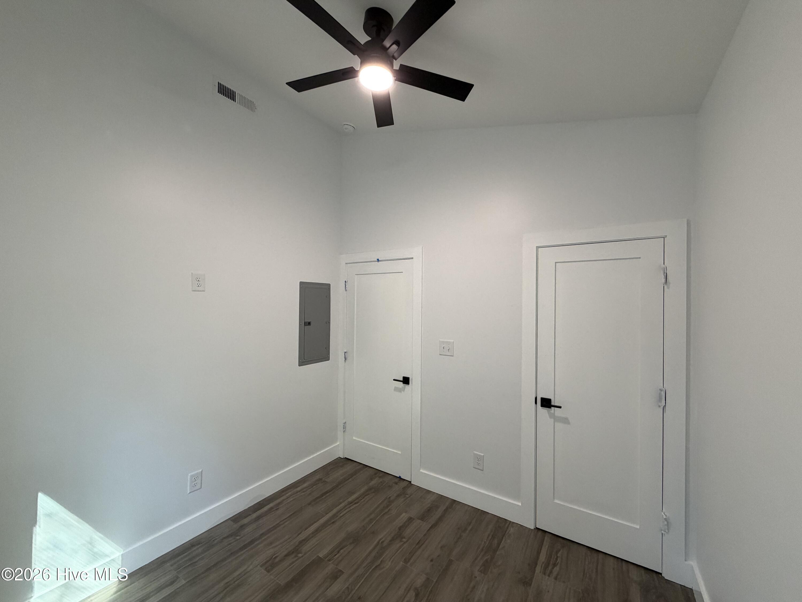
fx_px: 324
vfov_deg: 85.7
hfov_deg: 102.1
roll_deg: -0.7
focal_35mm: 14
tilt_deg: +0.5
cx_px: 401
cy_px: 301
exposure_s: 1/60
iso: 200
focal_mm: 2.22
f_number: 2.2
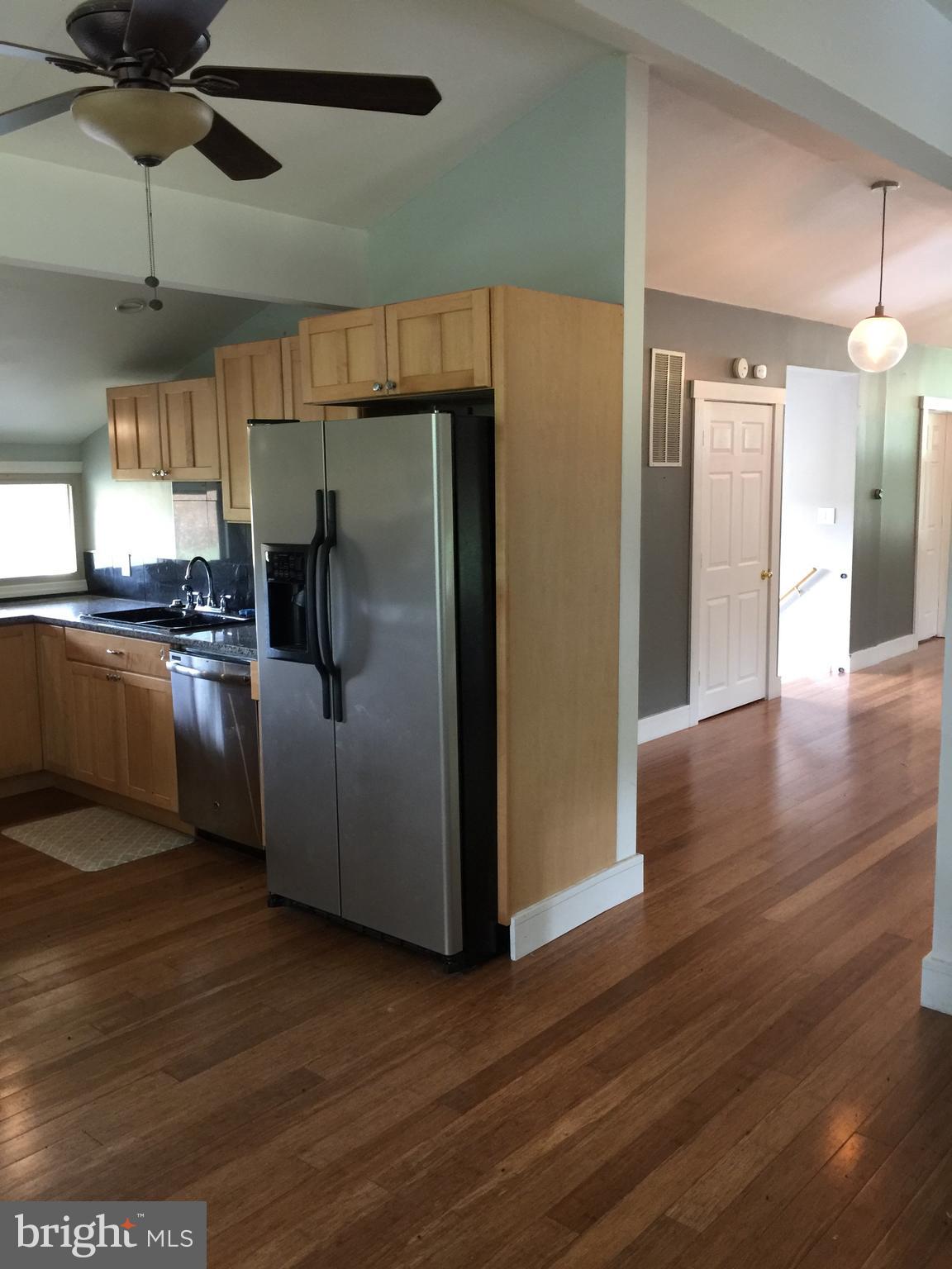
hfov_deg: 48.2
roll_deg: +0.9
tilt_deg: -7.0
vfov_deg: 61.7
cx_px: 476
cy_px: 634
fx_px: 1063
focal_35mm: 29
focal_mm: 4.15
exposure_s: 1/15
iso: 80
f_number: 2.2
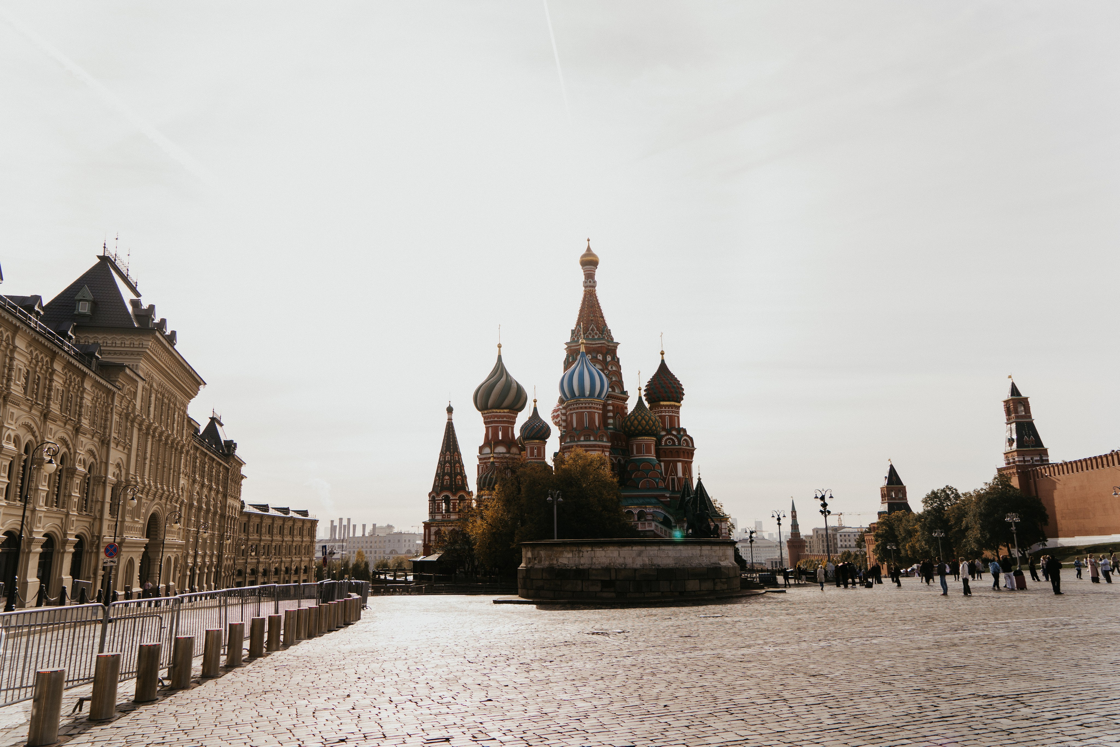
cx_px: 560
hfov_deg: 71.5
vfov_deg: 51.3
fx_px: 778
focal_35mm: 25
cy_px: 374
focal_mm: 25
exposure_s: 1/500
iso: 100
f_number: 4
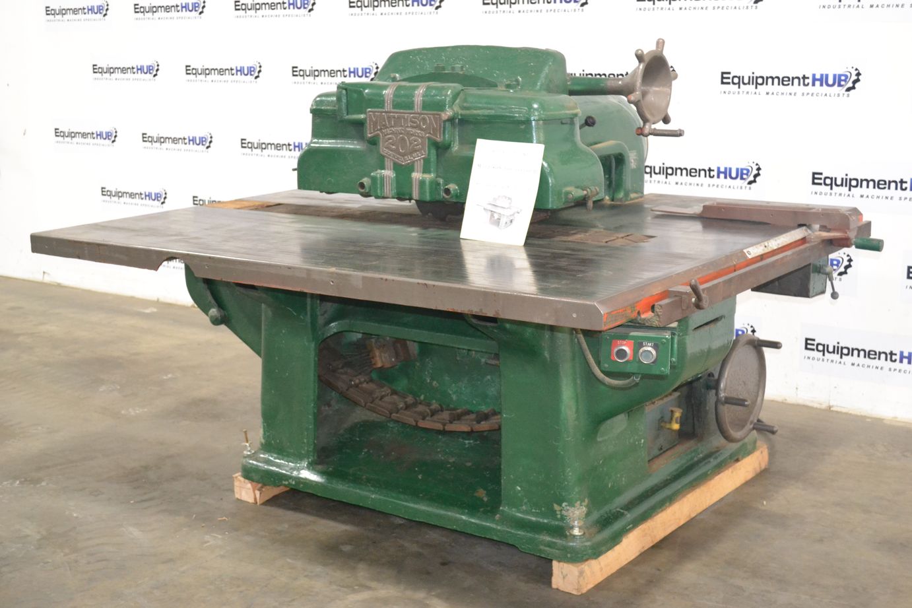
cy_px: 304
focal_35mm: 48
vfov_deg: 28.1
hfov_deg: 41.1
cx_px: 456
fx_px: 1216
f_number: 4.8
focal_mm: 32
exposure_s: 1/60
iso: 2500
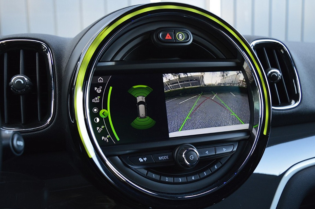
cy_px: 104
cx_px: 158
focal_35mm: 33
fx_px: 288
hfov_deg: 57.3
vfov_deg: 39.9
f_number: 4.5
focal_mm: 22
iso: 800
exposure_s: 1/60
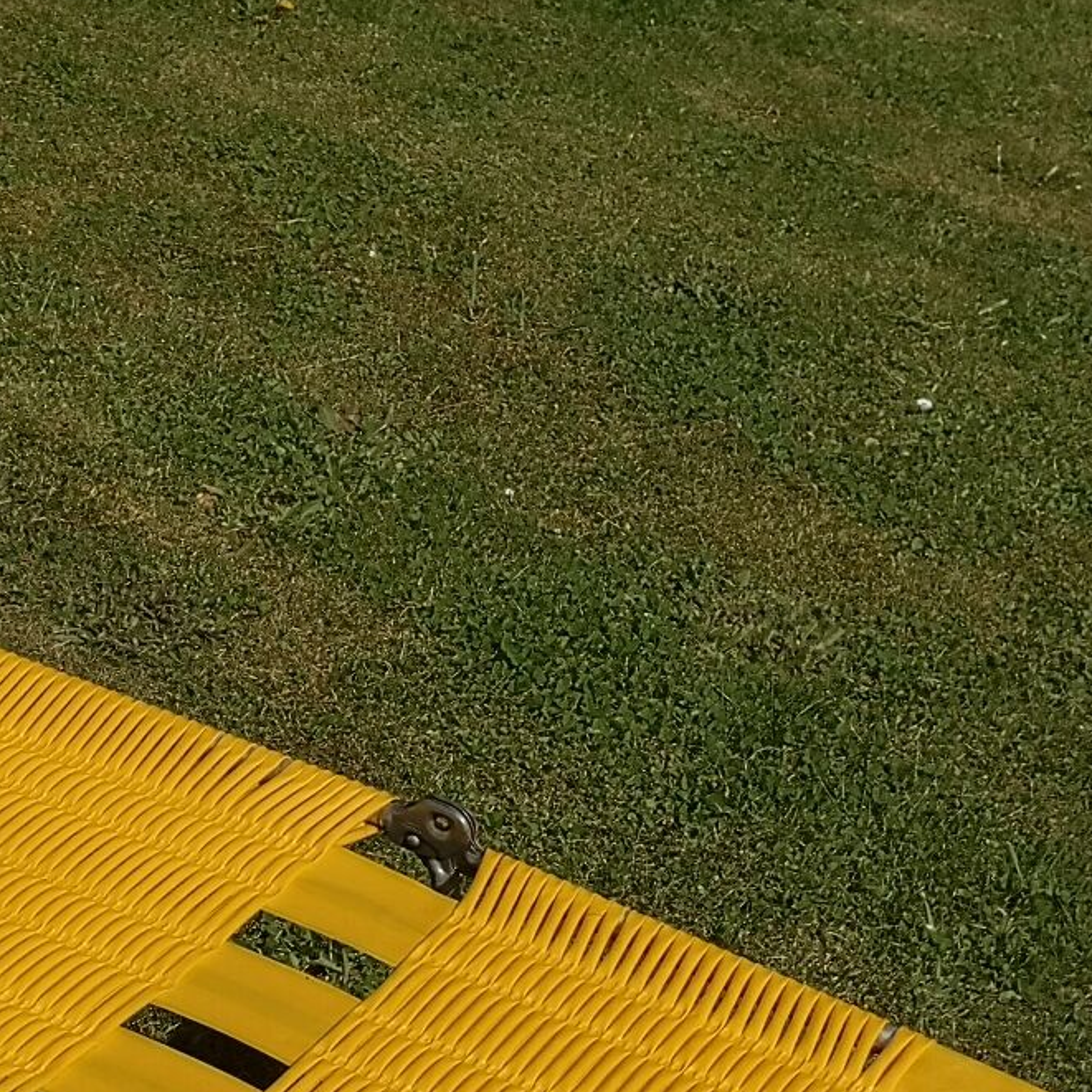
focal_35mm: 100
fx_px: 3569
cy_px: 927
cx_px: -94
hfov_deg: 16.9
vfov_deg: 17.2
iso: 50
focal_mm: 3.95
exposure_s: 1/5952
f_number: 1.8
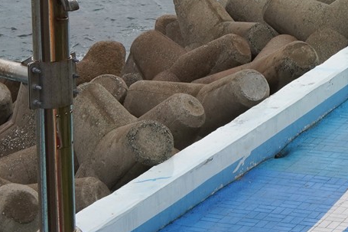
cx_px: 493
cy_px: -183
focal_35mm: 154
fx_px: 1488
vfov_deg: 8.6
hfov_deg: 12.8
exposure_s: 1/100
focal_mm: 35
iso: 400
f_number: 18
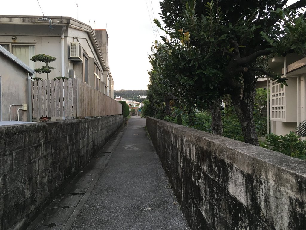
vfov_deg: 48.2
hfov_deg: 61.7
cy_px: 115
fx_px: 256
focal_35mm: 29
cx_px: 153
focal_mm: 4.15
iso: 50
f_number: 2.2
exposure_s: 1/30
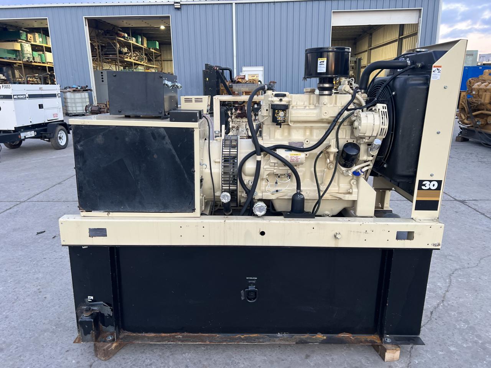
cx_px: 246
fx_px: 369
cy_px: 184
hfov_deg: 67.3
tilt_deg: -10.6
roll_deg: +1.7
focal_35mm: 26
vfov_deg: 53.1
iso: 125
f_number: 1.5
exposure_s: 1/104
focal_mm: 5.7
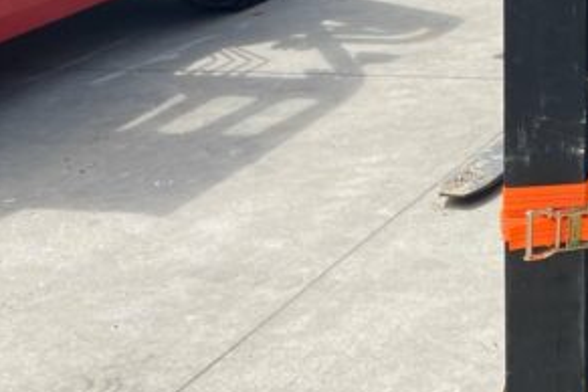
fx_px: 1552
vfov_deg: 13.5
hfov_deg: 19.0
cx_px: 869
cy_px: -208
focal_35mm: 95
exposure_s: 1/1852
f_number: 1.6
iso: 32
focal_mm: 5.1
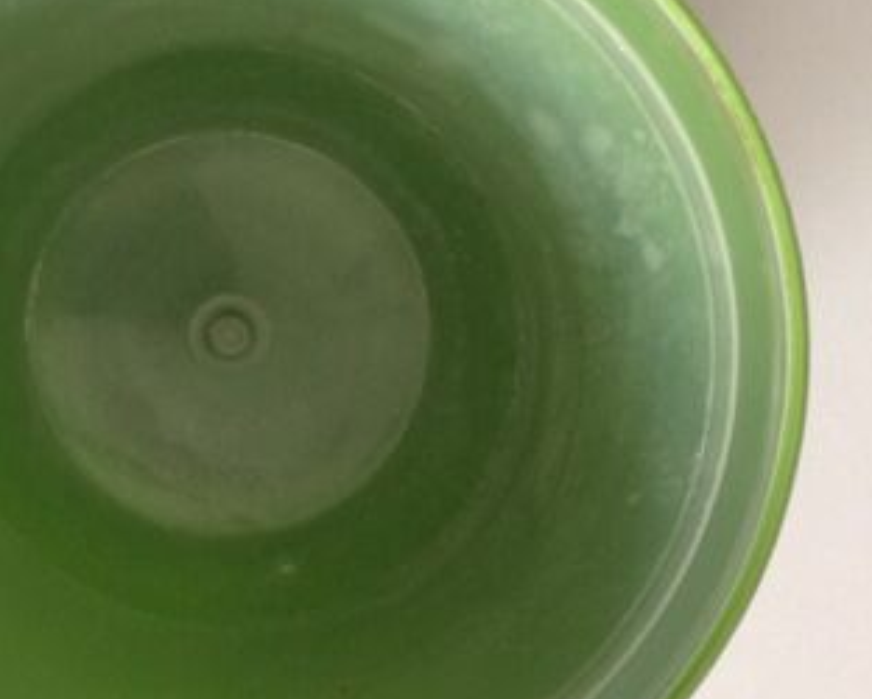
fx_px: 1498
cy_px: 296
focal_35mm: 58
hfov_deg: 32.1
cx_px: 266
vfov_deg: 26.2
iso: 80
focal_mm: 4.15
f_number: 2.2
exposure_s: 1/33
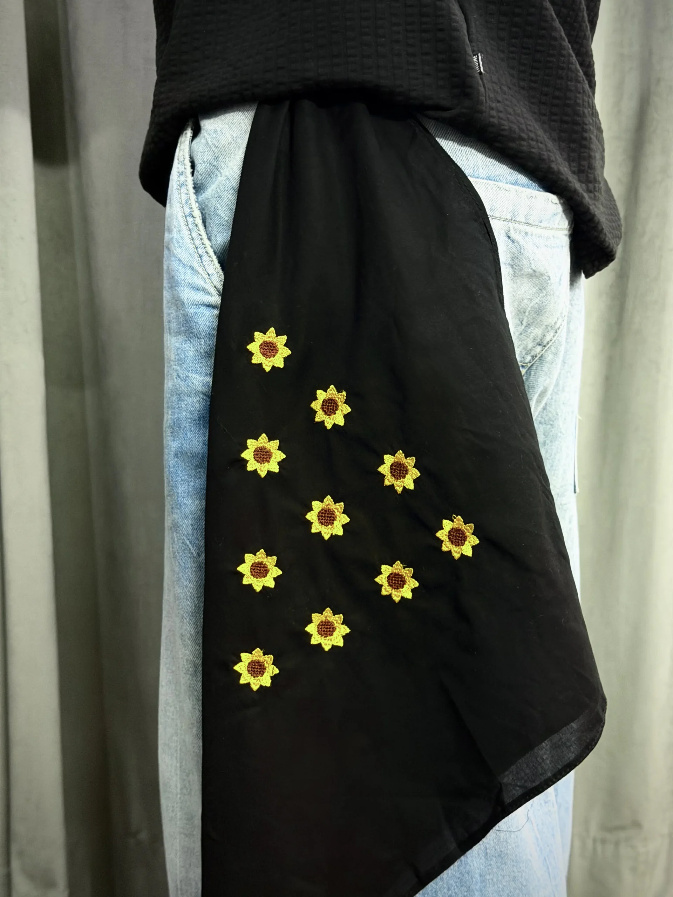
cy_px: 448
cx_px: 336
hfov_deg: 30.3
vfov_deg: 39.7
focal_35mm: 48
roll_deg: +0.0
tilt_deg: -9.2
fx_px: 1244
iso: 800
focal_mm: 6.76
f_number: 1.78
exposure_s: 1/30
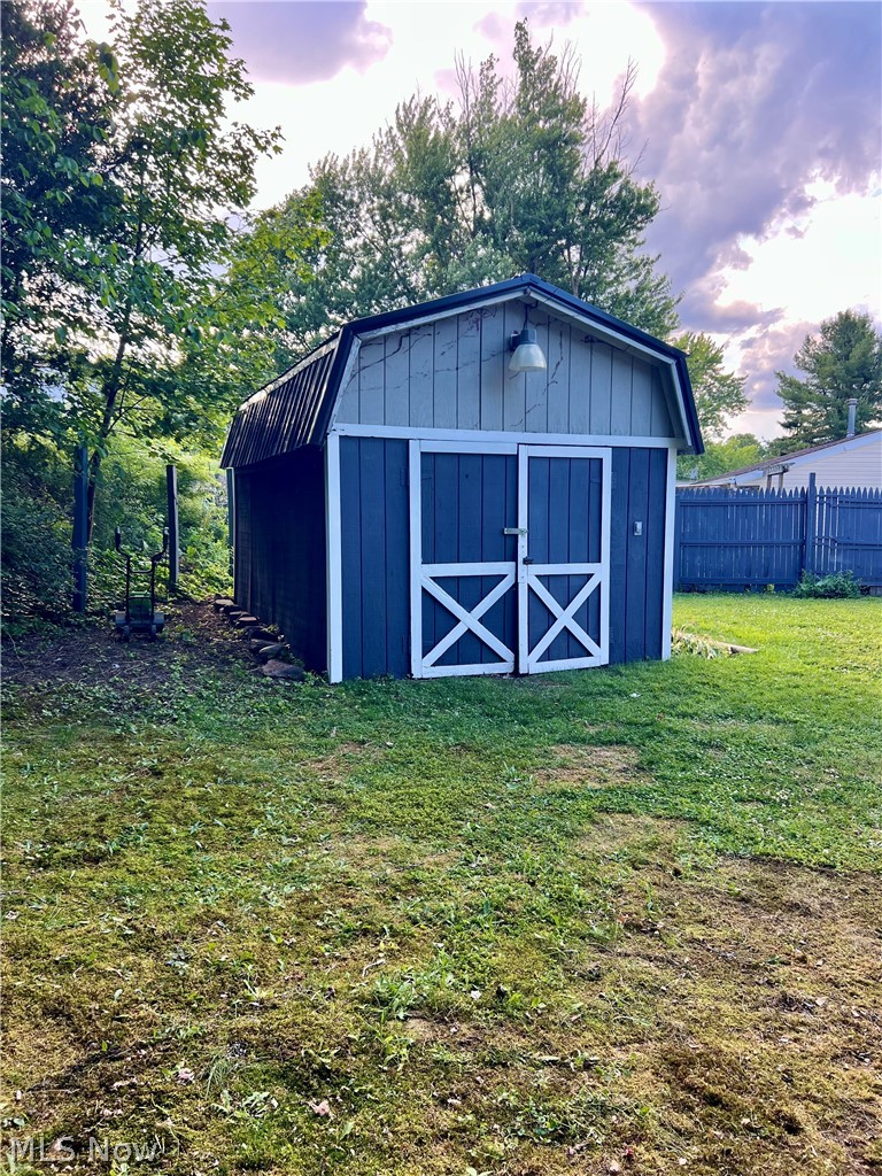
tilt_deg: -4.8
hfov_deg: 53.1
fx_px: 883
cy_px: 588
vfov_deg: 67.3
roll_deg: -0.7
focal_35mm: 26
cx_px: 441
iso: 50
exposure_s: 1/367
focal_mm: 5.7
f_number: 1.5
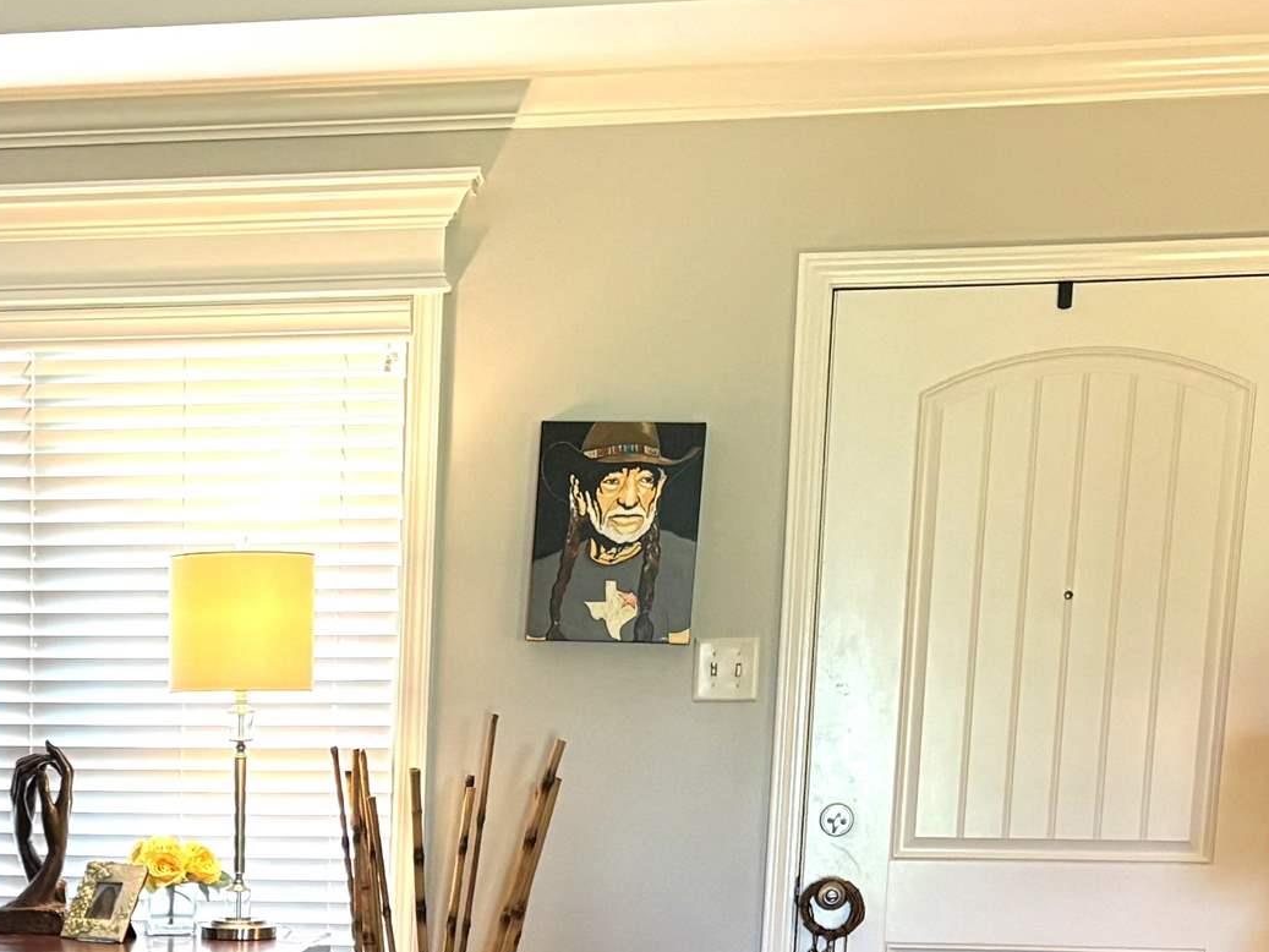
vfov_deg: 17.9
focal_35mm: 77
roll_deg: +1.0
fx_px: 2823
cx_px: 45
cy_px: 1244
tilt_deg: -11.0
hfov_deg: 24.4
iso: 250
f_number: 1.6
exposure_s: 1/60
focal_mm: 5.96
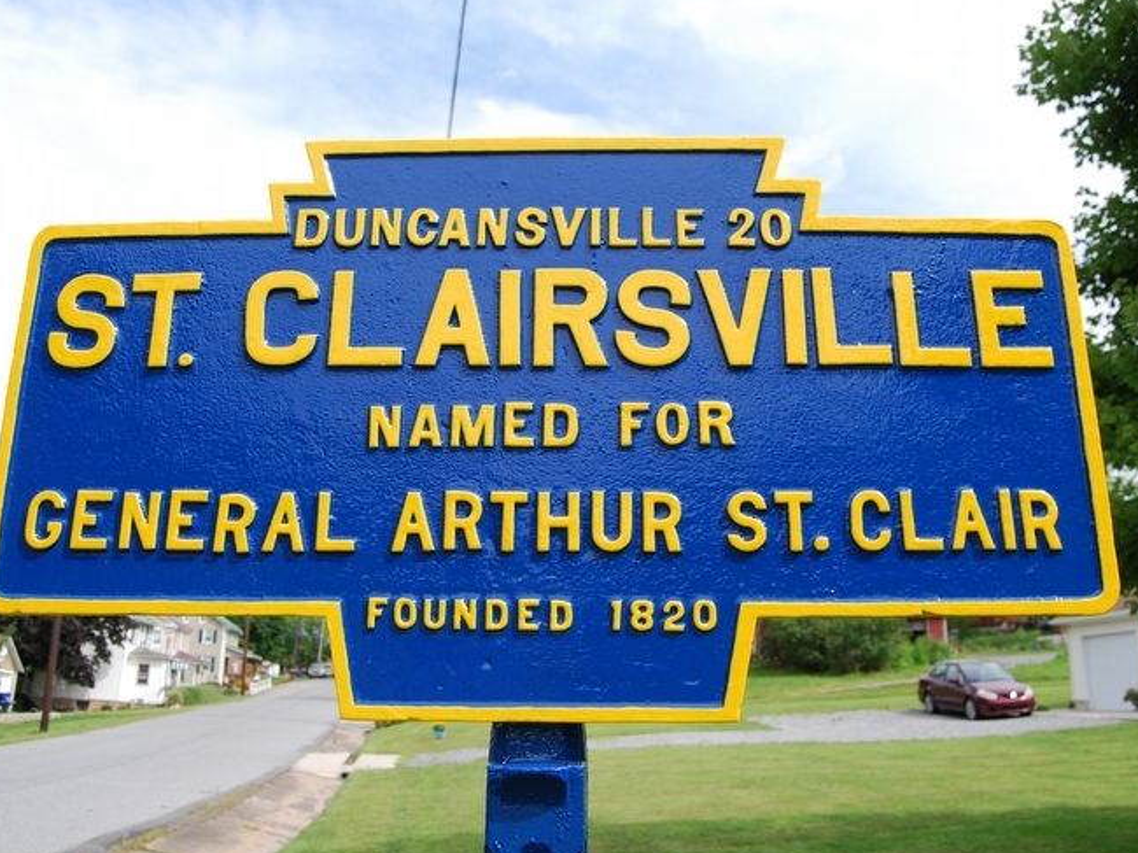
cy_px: 394
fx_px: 1052
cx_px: 541
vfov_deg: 44.1
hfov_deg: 56.8
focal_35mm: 32
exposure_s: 1/200
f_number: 7.1
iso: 100
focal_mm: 18
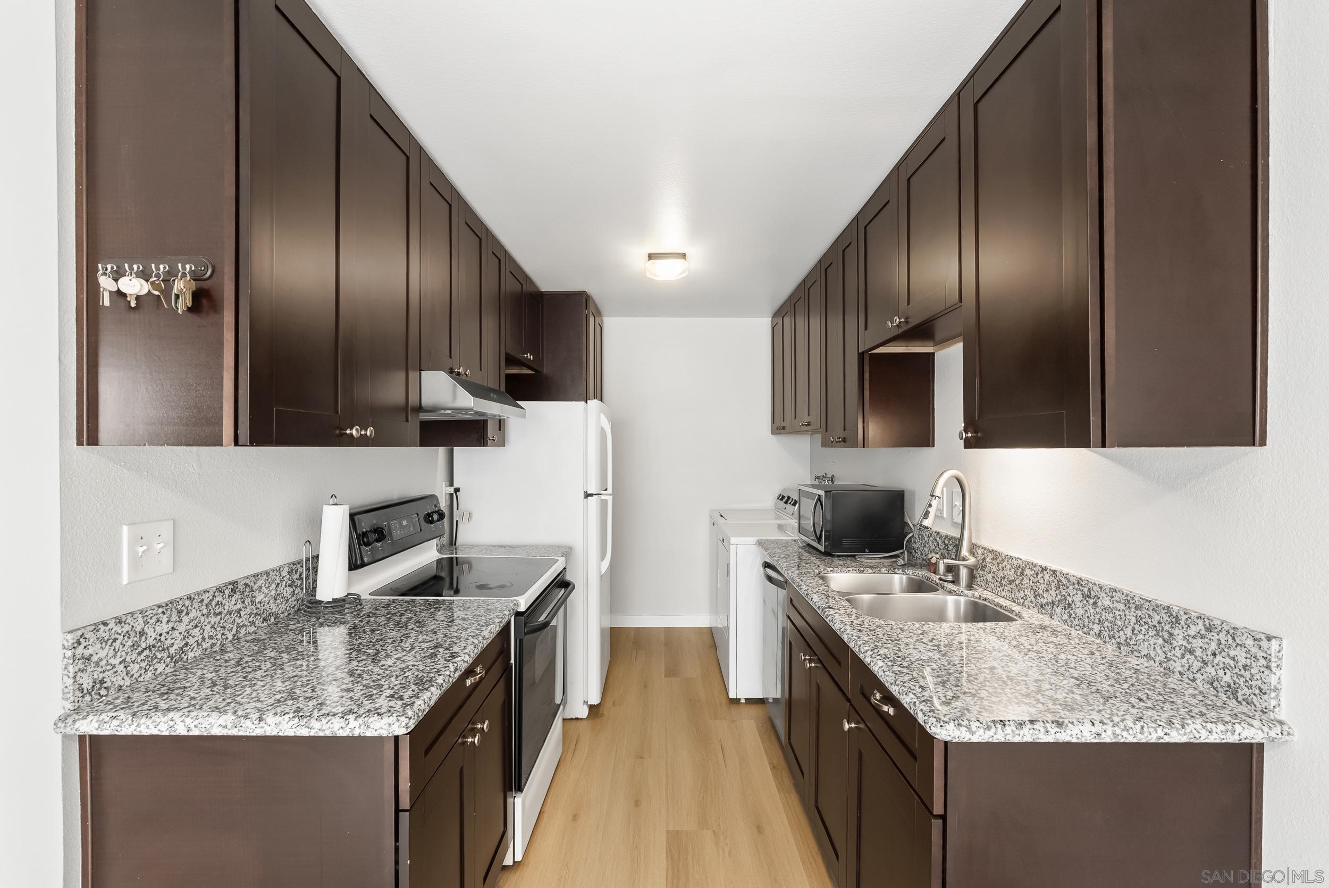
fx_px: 591
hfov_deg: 96.7
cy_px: 444
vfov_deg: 73.8
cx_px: 664
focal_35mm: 16
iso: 500
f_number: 8
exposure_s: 1/2.5
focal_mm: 16
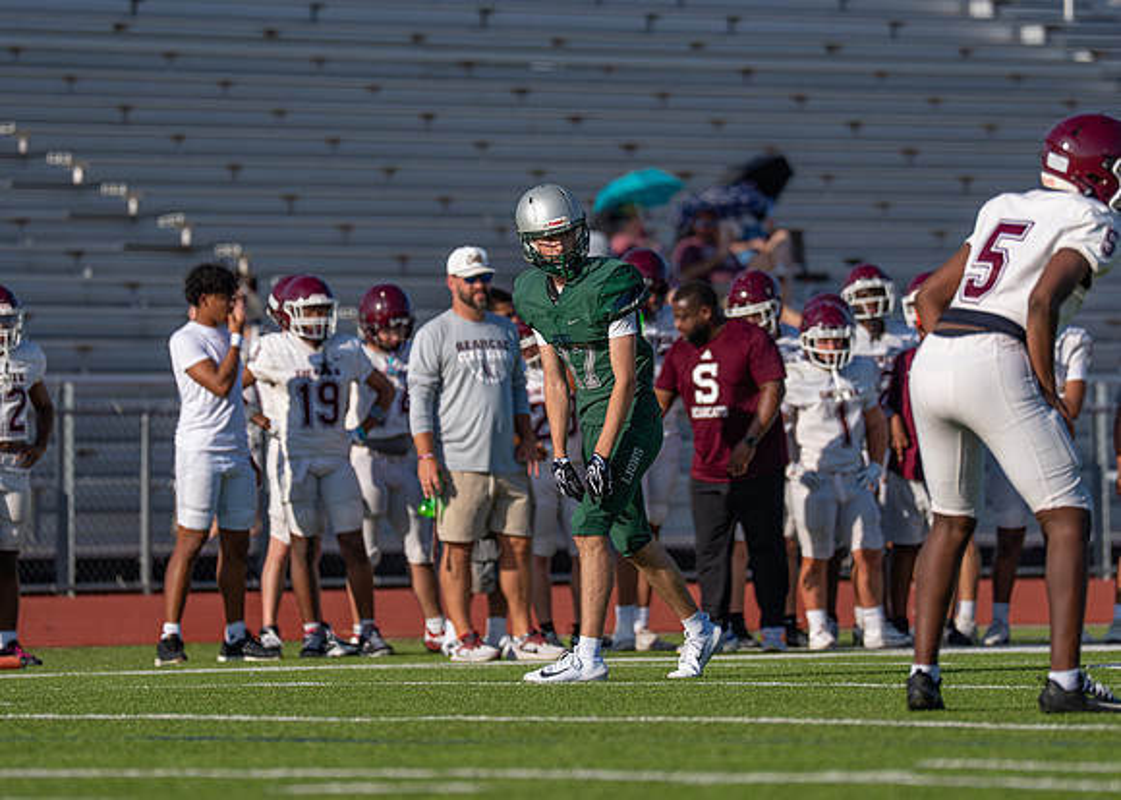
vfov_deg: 4.3
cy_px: 378
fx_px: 10715
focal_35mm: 337
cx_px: 603
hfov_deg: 6.0
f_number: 2.8
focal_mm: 200
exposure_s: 1/3200
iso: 160
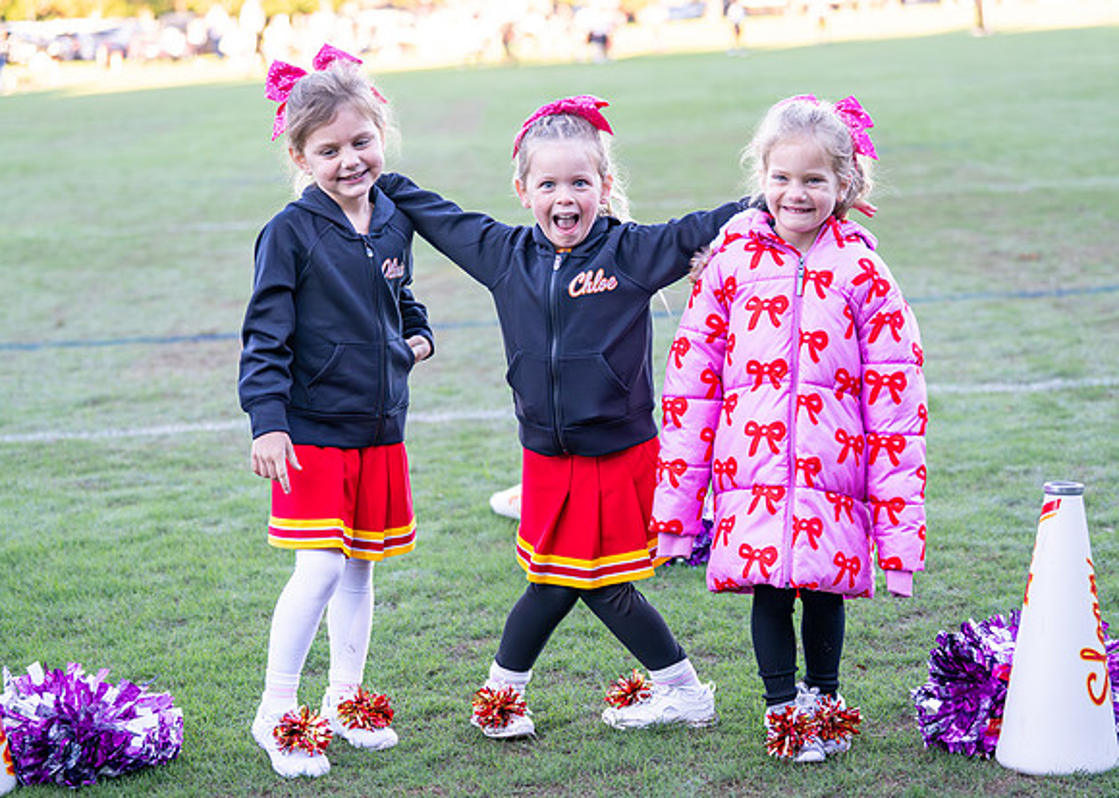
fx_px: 2676
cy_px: 404
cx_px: 540
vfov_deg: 17.0
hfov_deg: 23.6
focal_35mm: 84
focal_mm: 70
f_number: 2.8
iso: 1600
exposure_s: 1/1600
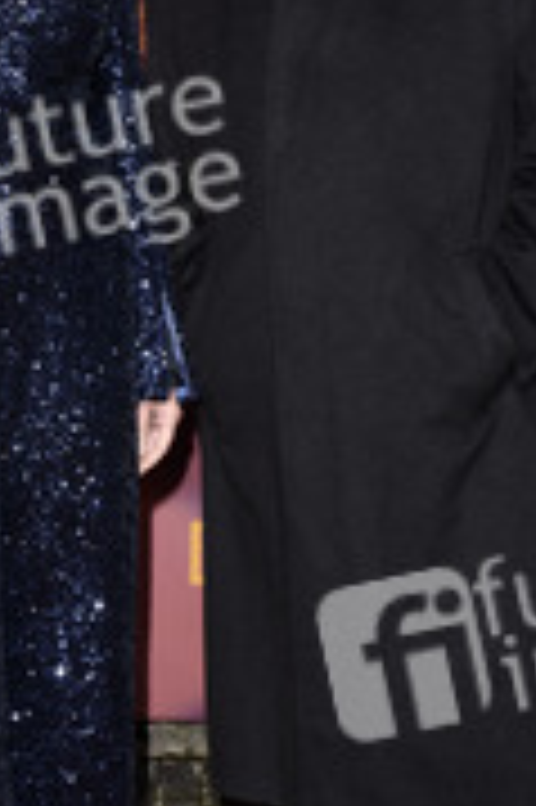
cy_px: 410
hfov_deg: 15.6
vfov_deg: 23.4
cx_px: 140
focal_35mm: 87
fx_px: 1947
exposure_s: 1/160
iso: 250
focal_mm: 26
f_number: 6.3
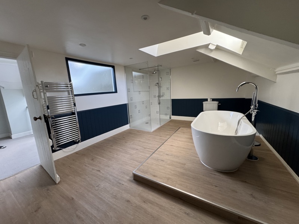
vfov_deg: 85.7
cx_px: 150
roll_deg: +3.2
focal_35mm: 14
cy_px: 112
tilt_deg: -4.6
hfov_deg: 102.1
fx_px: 121
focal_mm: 2.22
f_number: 2.2
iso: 250
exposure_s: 1/99
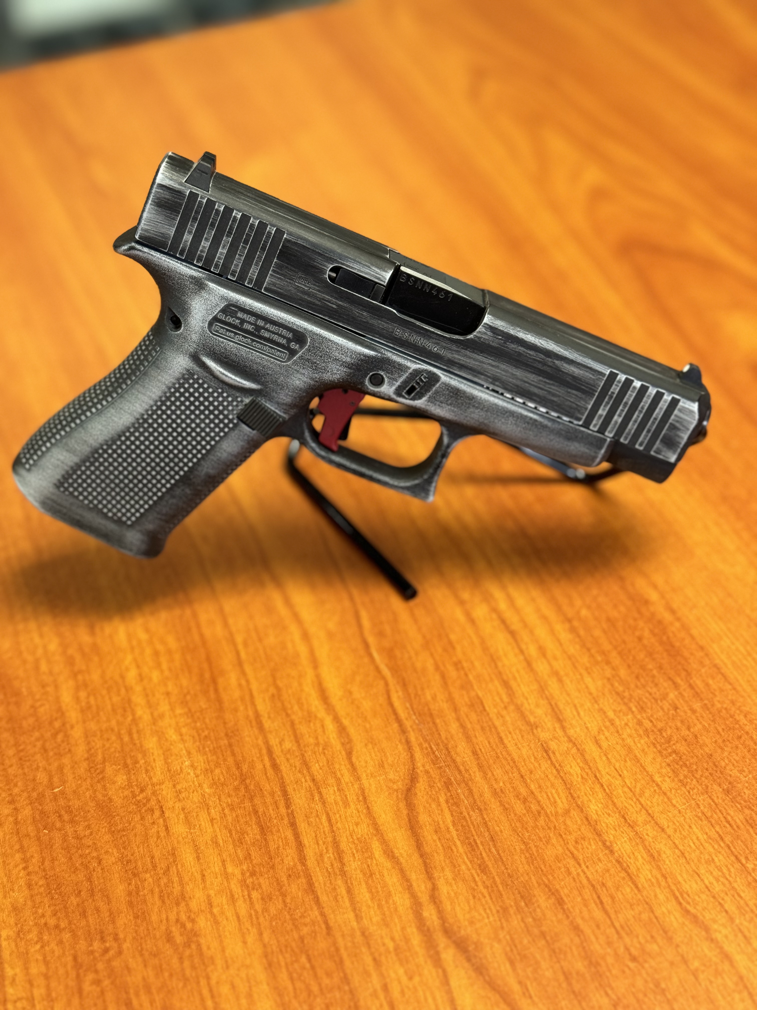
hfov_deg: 30.3
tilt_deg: -42.2
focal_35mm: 48
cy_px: 505
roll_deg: +5.4
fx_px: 1400
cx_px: 378
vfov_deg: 39.7
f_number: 1.78
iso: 200
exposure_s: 1/60
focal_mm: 6.76
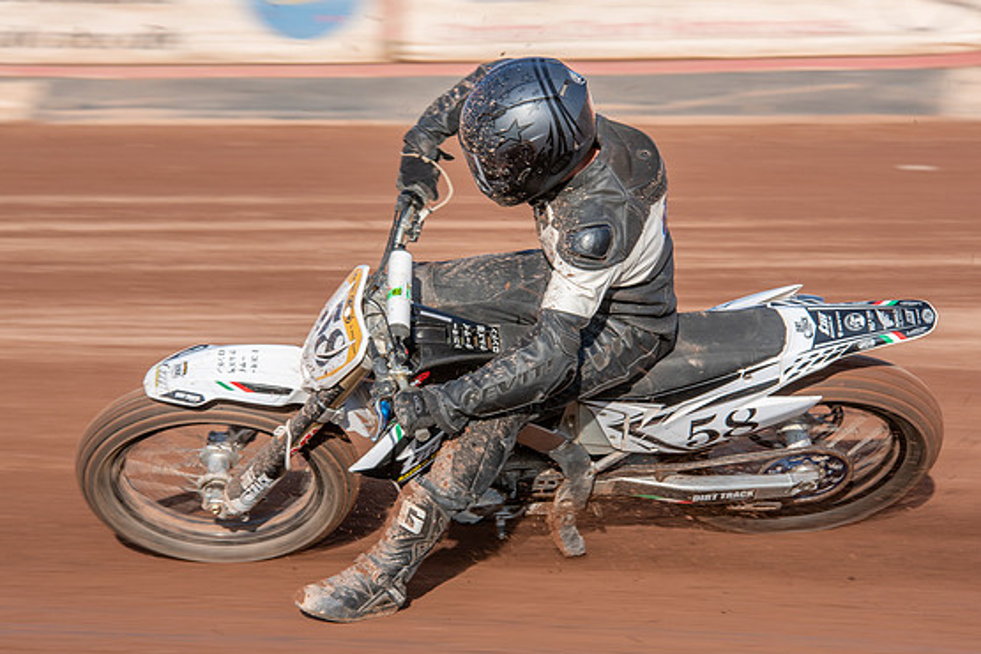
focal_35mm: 193
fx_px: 5259
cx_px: 473
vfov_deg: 7.1
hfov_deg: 10.7
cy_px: 335
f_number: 8
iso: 100
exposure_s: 1/200
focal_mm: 160
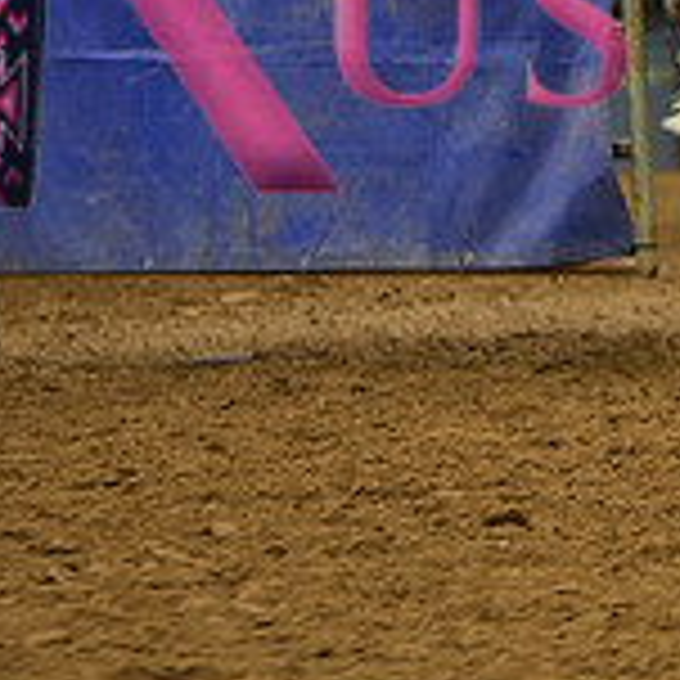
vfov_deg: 3.1
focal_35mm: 573
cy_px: -119
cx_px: 775
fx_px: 12735
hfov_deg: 3.1
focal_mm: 175
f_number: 2.8
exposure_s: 1/320
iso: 2500
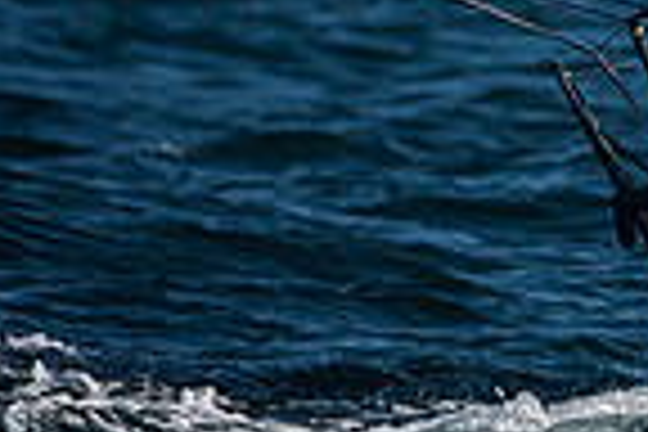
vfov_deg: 1.1
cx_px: 1237
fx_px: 22408
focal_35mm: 1245
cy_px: -474
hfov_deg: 1.7
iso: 400
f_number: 5.6
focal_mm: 270
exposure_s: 1/4000
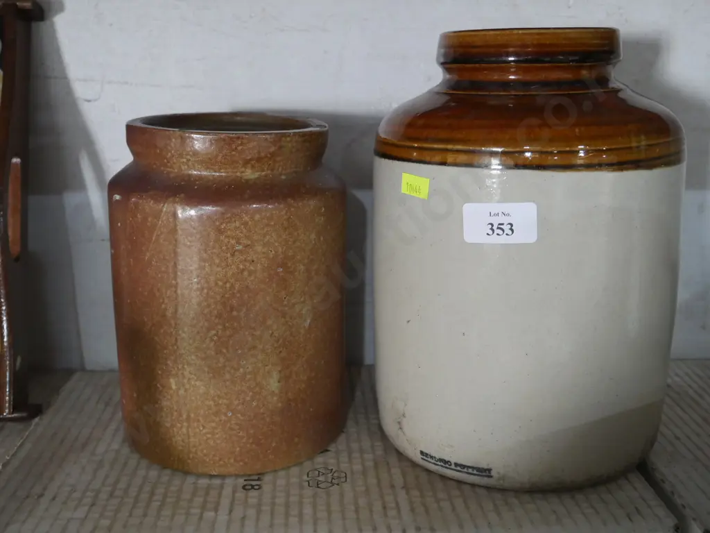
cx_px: 355
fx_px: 738
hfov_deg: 51.4
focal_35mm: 36
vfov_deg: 39.7
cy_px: 266
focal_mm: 18
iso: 2500
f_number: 4
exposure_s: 1/60
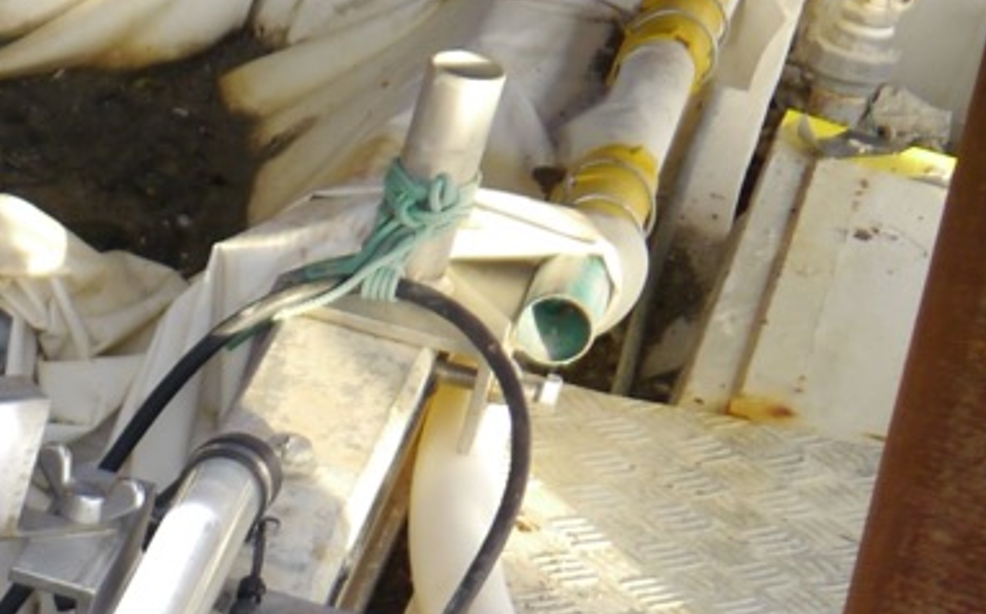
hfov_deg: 11.6
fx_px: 4296
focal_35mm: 160
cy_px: 1096
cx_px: -1051
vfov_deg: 7.9
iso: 160
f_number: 4.1
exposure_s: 1/80
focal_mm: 18
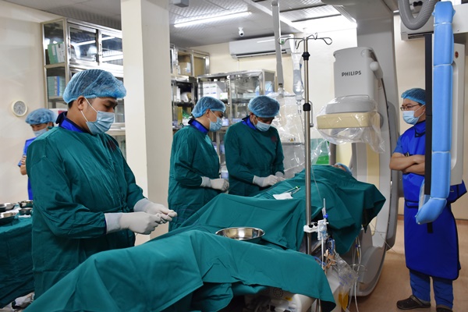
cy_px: 156
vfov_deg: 40.0
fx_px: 429
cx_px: 234
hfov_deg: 57.2
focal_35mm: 33
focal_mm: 22
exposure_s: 1/80
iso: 800
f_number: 4.5
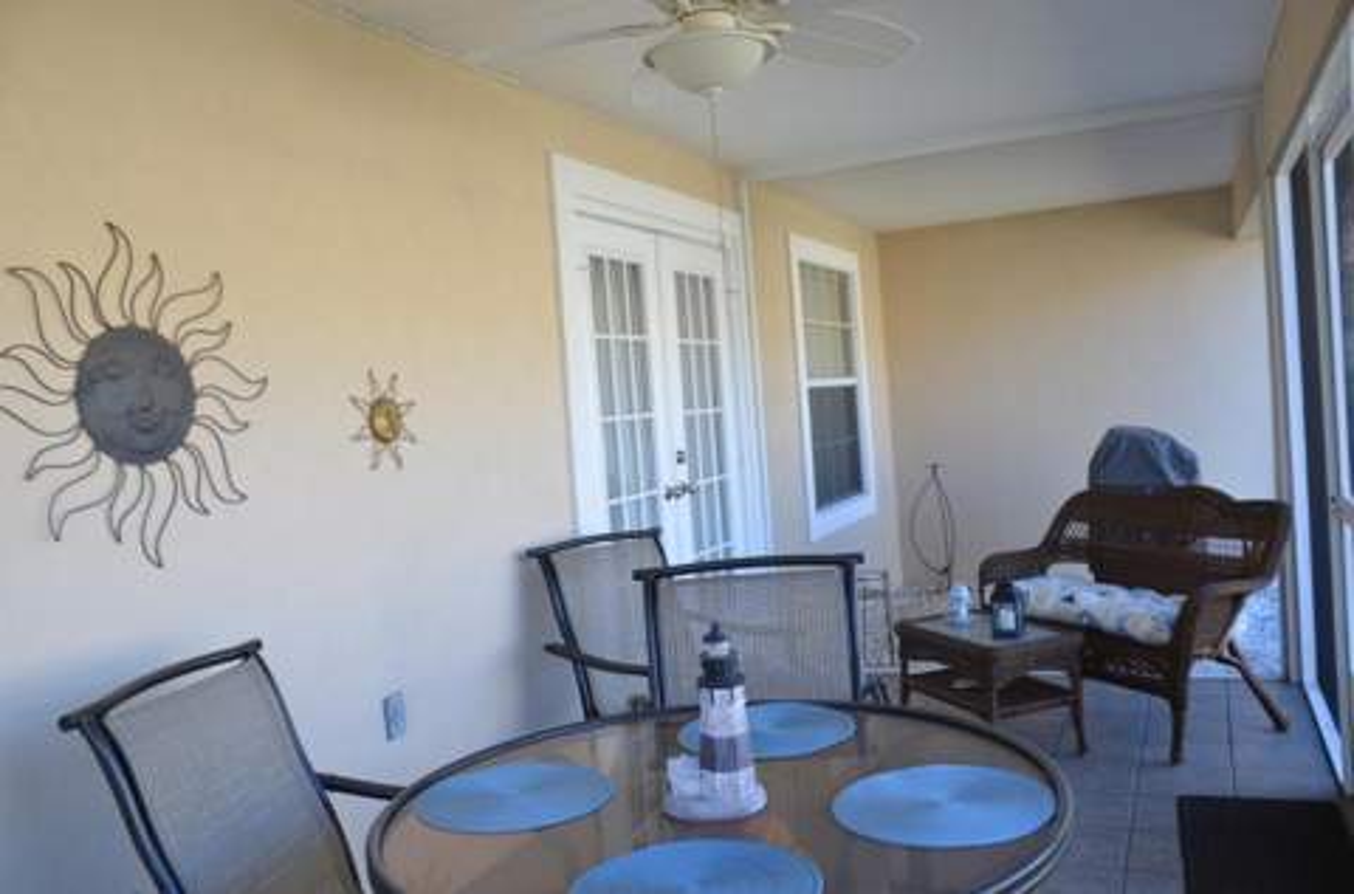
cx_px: 677
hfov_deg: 59.6
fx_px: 1181
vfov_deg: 41.5
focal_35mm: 32
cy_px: 447
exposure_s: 1/125
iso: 400
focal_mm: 21
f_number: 5.6
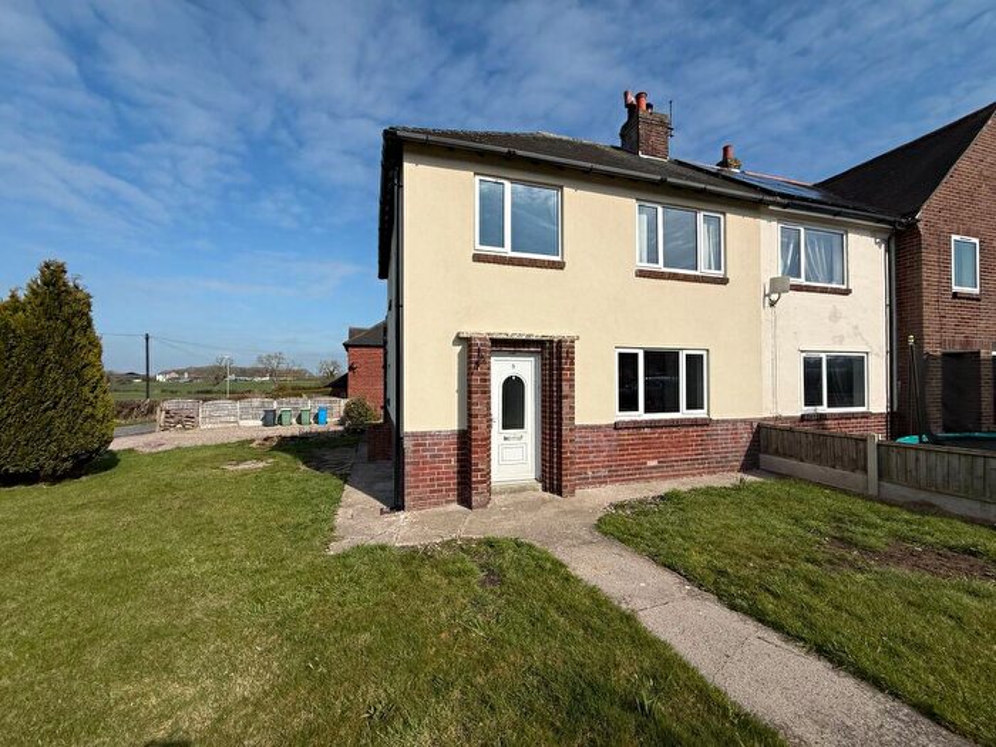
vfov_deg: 85.7
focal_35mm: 14
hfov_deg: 102.1
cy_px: 374
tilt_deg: +1.4
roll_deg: +0.1
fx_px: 403
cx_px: 498
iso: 50
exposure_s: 1/5618
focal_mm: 2.22
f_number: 2.2
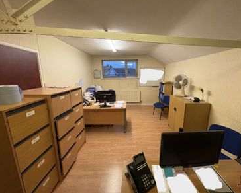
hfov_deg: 96.5
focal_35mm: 15
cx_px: 131
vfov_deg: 84.1
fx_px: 107
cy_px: 95
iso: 200
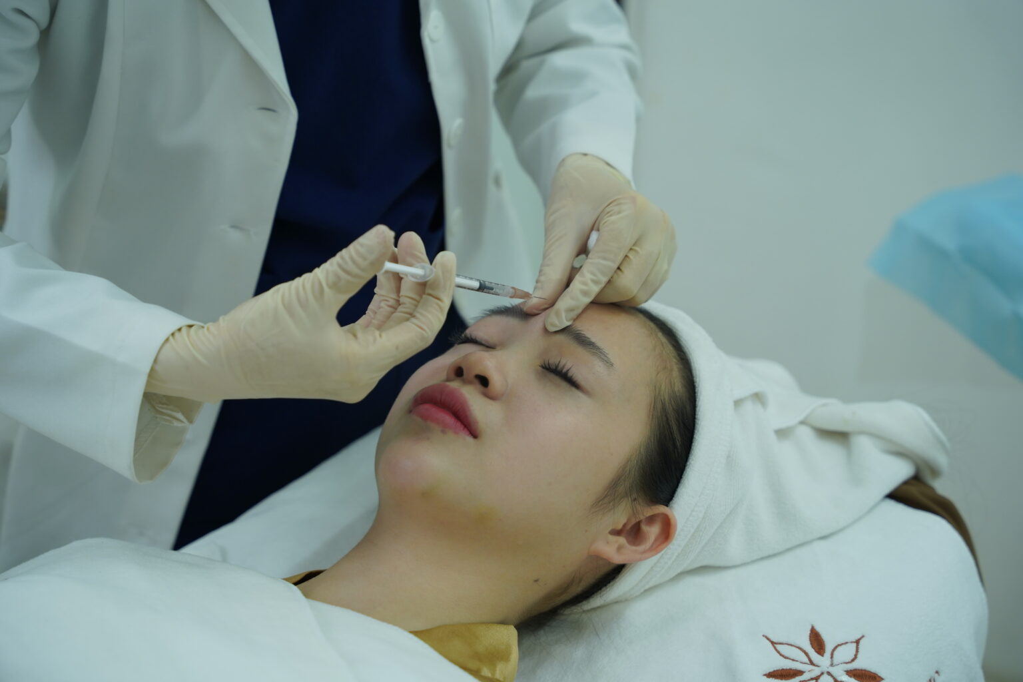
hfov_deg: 31.6
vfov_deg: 21.3
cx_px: 512
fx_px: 1810
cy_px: 341
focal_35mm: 64
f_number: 4
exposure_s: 1/200
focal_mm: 63.7
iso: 800
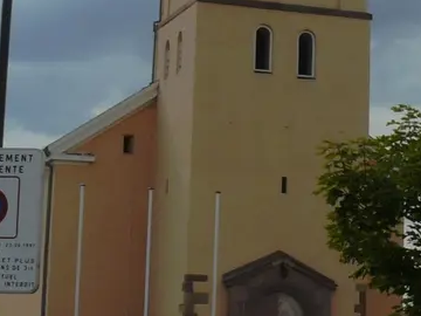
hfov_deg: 15.3
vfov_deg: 11.5
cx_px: 311
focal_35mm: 128
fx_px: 1557
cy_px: 36
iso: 100
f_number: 8
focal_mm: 6
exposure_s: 1/200
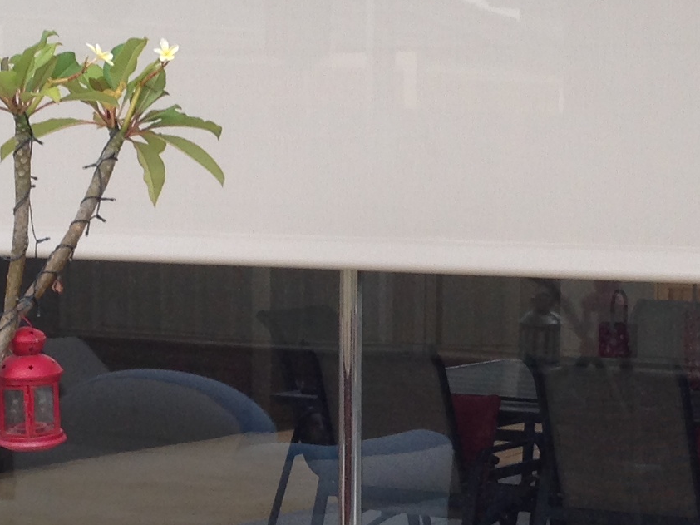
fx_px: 2588
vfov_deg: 11.6
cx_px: 315
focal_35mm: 128
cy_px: 370
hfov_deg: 15.4
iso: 50
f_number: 2.4
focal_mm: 4.12
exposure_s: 1/354
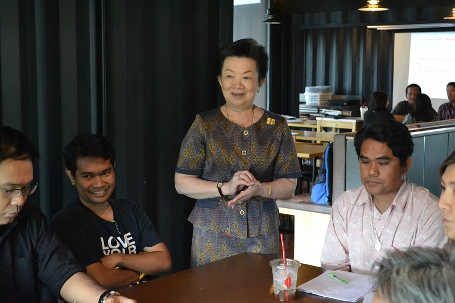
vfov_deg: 23.8
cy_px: 152
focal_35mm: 57
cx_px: 228
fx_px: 720
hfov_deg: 35.1
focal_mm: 38
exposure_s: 1/60
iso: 3200
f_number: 5
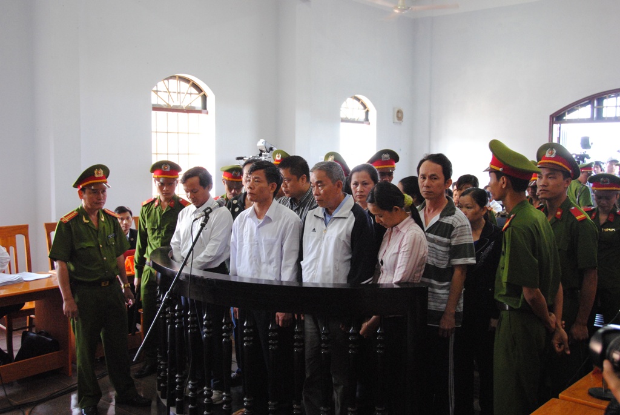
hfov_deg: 49.5
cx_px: 310
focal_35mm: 39
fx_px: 672
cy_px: 208
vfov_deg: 34.3
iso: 1600
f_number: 3.8
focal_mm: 26
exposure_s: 1/60
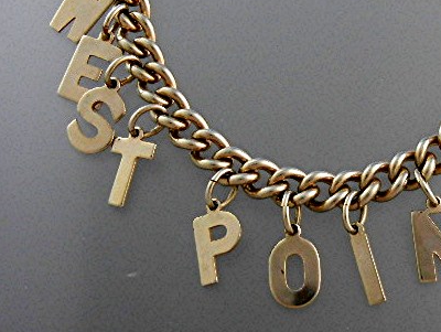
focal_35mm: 80
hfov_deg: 24.1
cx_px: 337
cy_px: 84
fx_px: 1020
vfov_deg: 18.4
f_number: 3.9
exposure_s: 1/6.1
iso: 200
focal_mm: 9.3
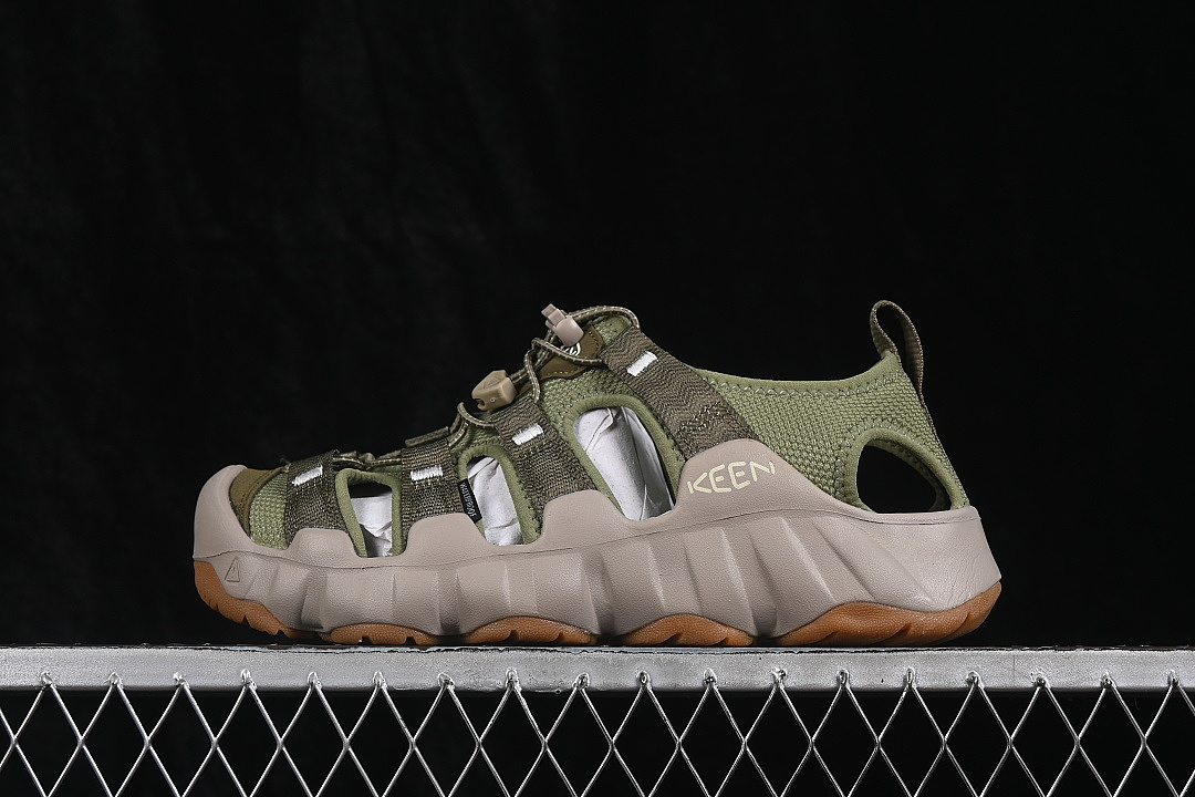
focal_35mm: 75
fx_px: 2489
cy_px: 398
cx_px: 598
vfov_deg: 18.2
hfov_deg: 27.0
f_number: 8
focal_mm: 50
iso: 160
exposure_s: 1/80
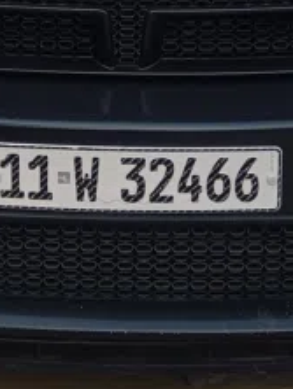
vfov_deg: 11.2
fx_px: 1870
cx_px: 104
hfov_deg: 9.0
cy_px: -290
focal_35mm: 166
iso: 100
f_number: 1.9
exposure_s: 1/235
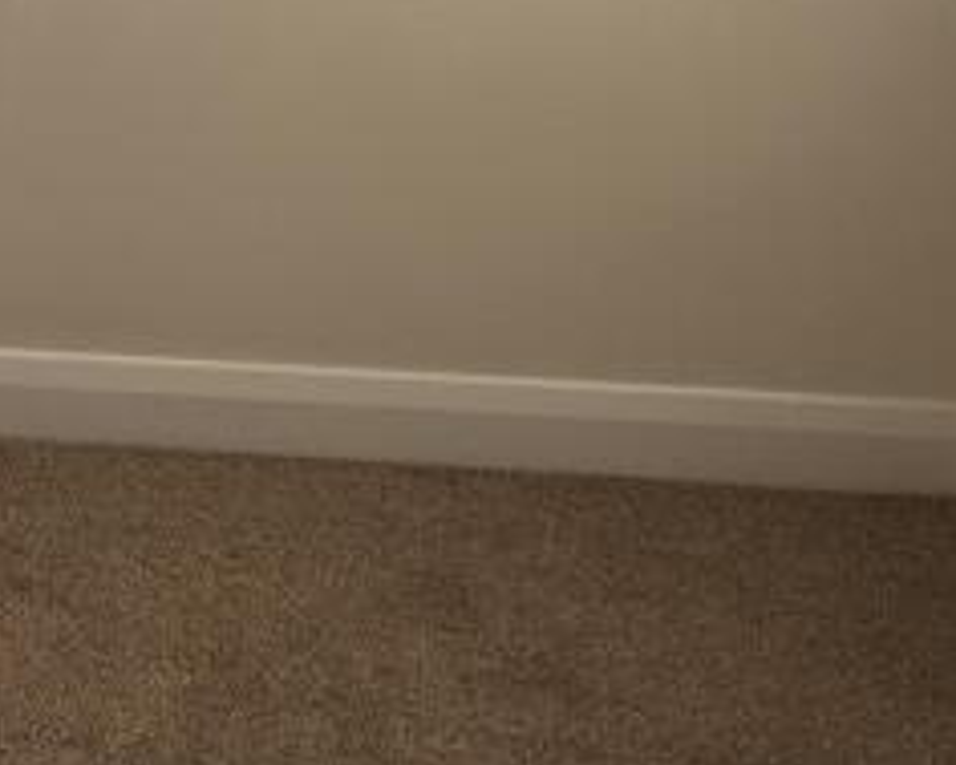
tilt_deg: -14.4
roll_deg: -1.7
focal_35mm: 123
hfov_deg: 15.1
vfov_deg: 12.3
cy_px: -93
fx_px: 3482
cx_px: -170
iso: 25
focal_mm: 4.15
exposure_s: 1/125
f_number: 2.2
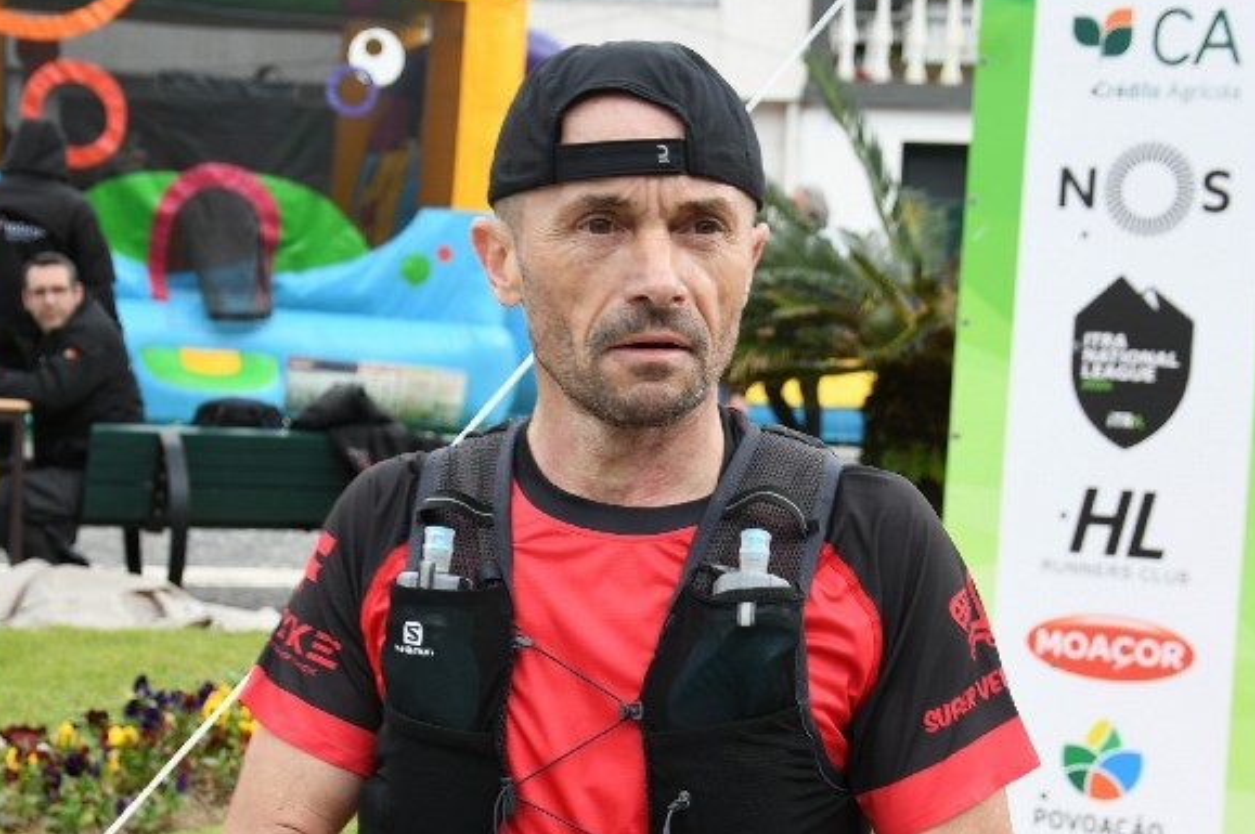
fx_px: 3204
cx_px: 533
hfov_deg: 22.1
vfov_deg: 14.8
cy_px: 637
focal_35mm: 92
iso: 125
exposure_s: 1/160
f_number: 4.5
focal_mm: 35
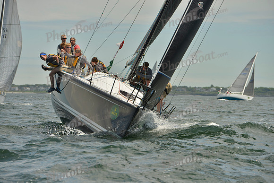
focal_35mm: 190
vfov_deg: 7.2
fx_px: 1446
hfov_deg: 10.8
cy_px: 92
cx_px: 137
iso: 280
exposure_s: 1/1600
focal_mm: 190
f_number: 9
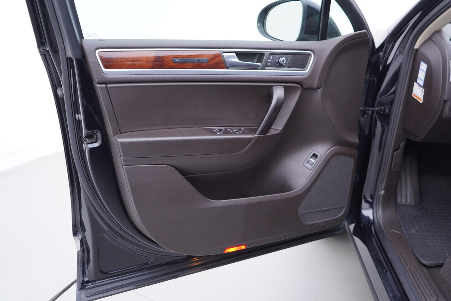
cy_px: 150
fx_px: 451
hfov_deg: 53.1
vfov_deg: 36.9
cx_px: 226
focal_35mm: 36
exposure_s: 1/40
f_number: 2.8
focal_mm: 24
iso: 160
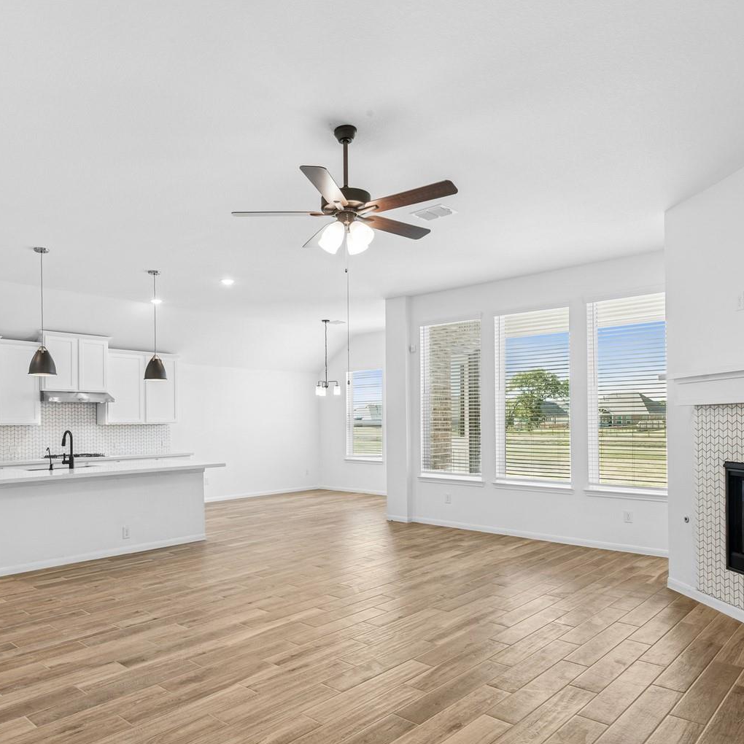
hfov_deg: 64.6
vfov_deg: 64.7
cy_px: 426
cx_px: 309
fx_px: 584
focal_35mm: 24
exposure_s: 1/4
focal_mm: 16
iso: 160
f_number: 9
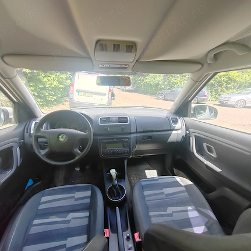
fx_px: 131
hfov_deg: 87.4
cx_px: 129
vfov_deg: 87.4
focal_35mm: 16
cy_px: 127
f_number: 2.2
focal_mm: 2.16
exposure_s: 1/120
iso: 100
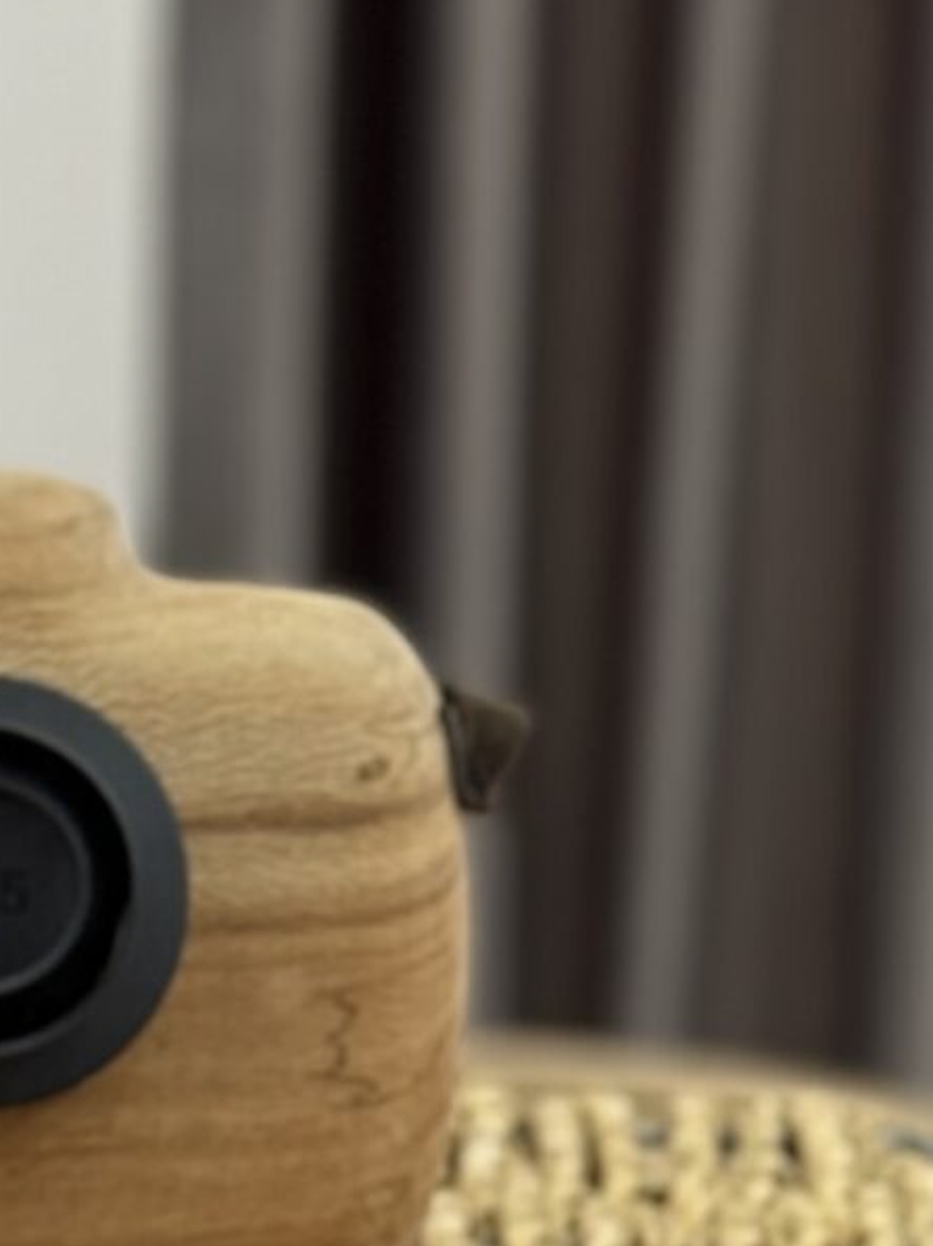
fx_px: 7411
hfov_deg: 7.2
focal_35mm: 206
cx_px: 35
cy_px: 2217
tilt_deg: -17.9
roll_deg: -0.2
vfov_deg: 9.2
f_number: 1.78
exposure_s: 1/50
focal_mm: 6.76
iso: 160
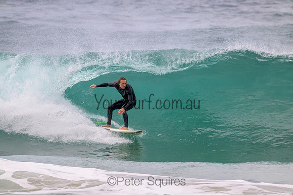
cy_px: 98
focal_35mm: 800
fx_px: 6512
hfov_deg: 2.6
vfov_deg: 1.7
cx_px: 146
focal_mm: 800
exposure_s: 1/2000
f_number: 11
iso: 1250
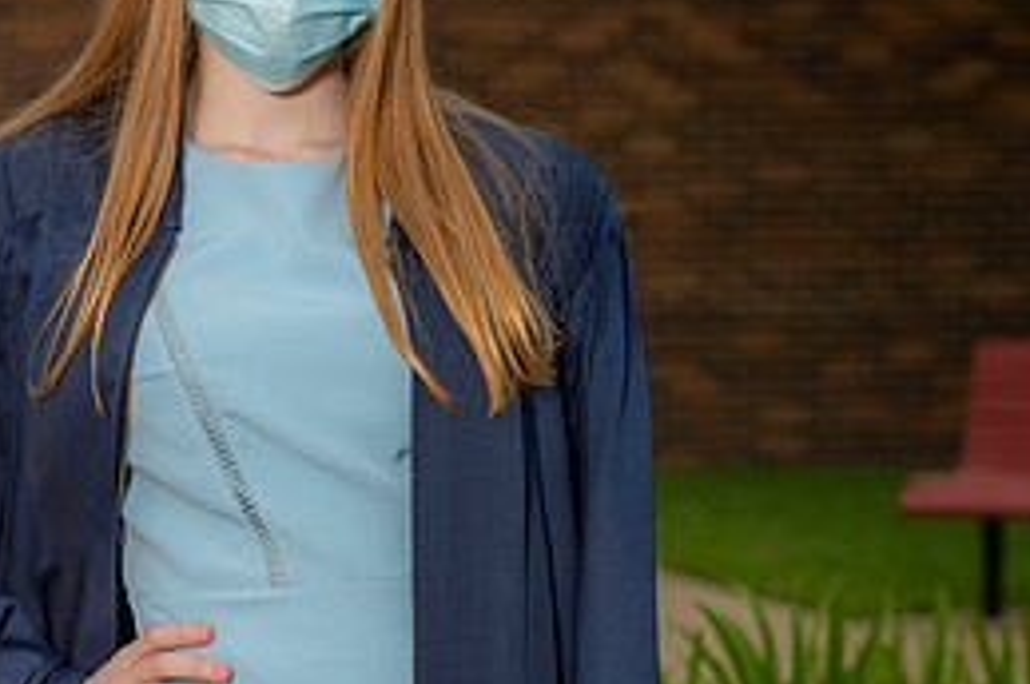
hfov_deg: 12.2
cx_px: 151
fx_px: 4801
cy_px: 294
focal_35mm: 168
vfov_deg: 8.1
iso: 80
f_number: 5
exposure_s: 1/250
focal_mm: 75
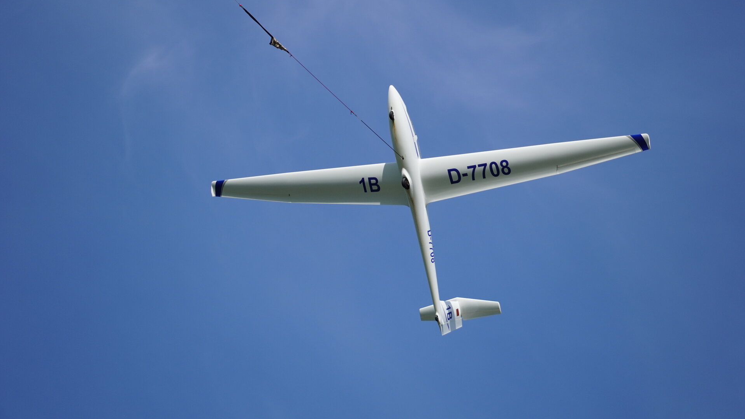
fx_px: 5729
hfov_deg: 7.4
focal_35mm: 290
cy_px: 184
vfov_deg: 4.2
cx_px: 373
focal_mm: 184
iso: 320
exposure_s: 1/2000
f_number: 5.6
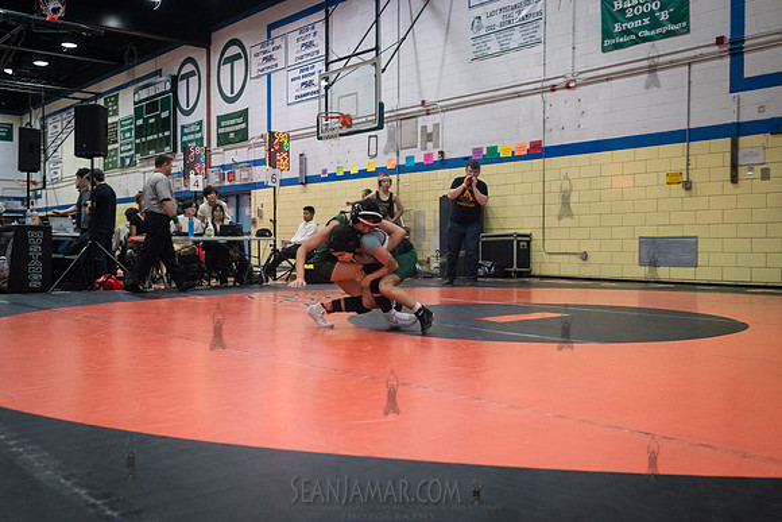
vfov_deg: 37.9
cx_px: 391
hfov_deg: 54.4
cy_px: 261
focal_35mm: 35
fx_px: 760
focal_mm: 35
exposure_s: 1/400
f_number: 4
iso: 8000
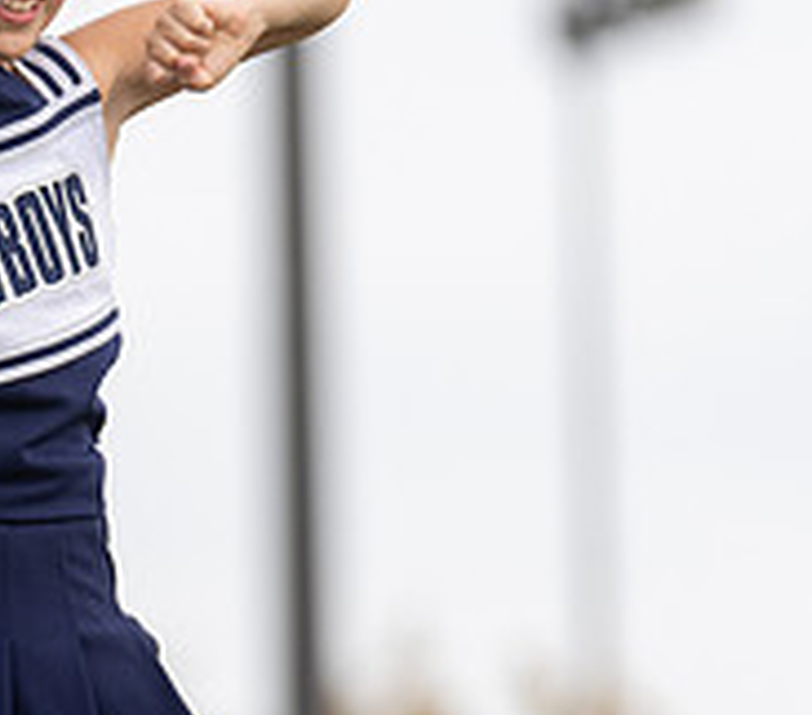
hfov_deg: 2.7
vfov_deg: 2.4
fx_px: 17321
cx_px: -148
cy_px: 344
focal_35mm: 693
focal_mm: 174
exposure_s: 1/1250
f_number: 2.8
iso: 160
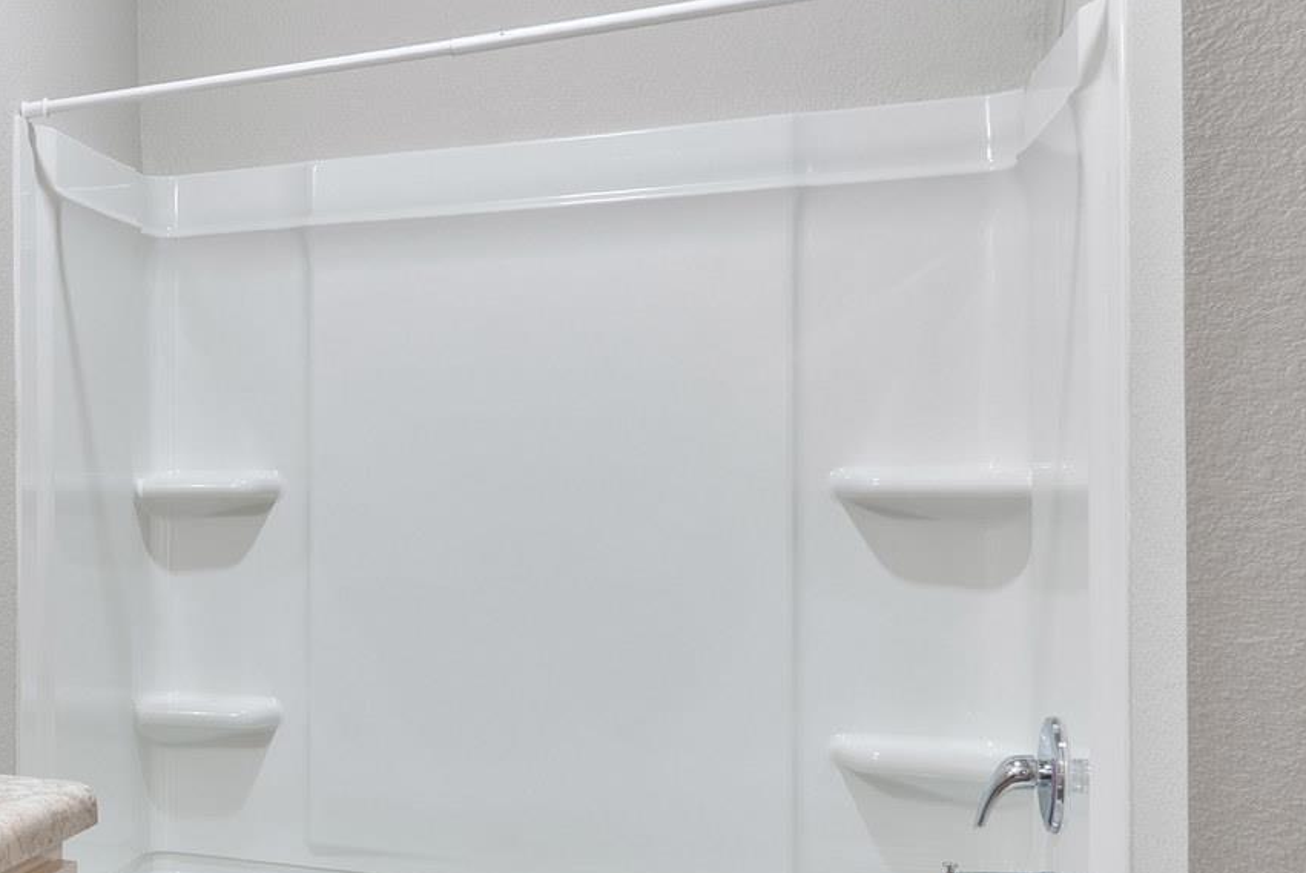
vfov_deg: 28.7
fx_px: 1706
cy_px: 508
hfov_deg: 32.6
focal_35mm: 47
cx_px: -345
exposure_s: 1.3
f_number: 9
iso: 250
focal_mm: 16
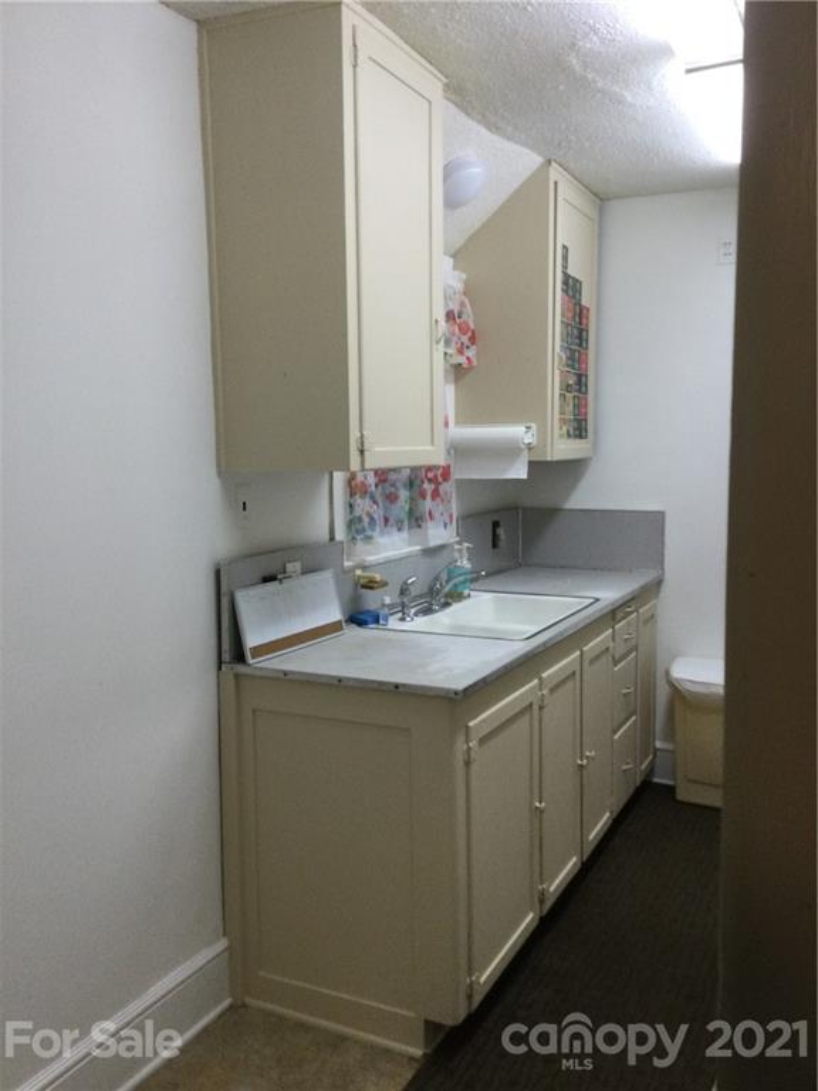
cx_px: 409
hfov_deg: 45.4
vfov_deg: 58.4
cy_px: 546
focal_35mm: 31
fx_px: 977
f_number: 2.4
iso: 40
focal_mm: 3.3
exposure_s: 1/30
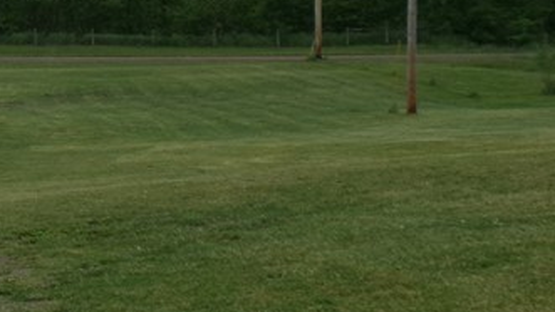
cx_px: -215
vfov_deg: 14.9
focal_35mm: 81
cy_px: 96
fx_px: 1192
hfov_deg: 22.6
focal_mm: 4.3
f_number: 3.7
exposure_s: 1/350
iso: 100
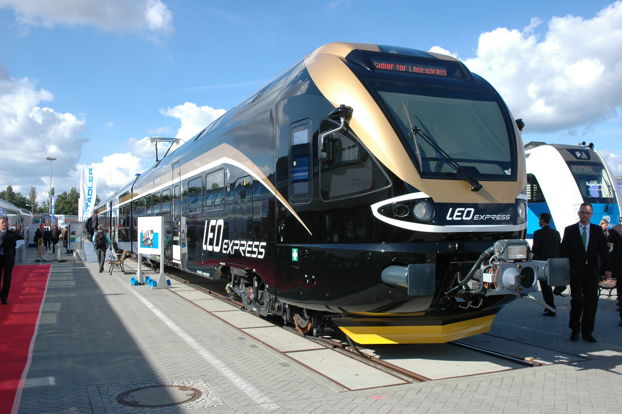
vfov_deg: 36.8
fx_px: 622
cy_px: 207
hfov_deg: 53.2
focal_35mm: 36
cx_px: 311
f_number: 9
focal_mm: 24
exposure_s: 1/320
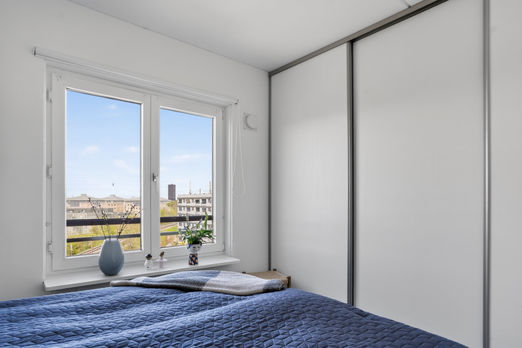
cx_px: 271
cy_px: 181
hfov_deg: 83.9
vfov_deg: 61.9
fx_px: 290
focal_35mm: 20
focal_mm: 19
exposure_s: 1/250
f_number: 8
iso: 400
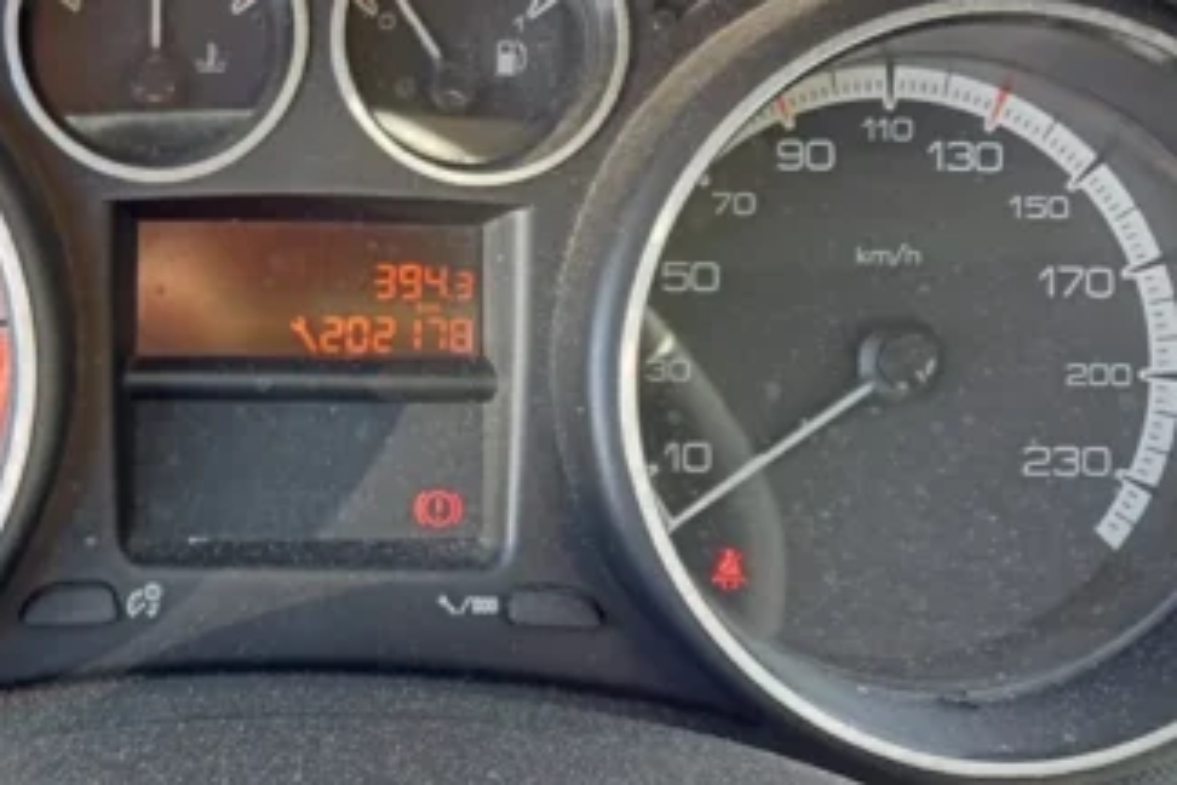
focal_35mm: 54
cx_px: 189
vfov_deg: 25.0
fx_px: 1765
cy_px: 323
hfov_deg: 35.3
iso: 150
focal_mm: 3.46
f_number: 2.2
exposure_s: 1/33.3
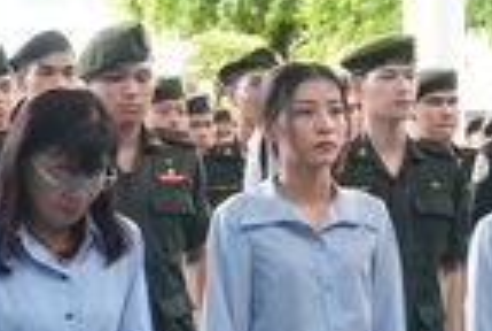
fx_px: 1890
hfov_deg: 14.7
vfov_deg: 10.0
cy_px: 248
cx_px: 406
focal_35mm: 138
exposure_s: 1/250
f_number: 4
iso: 2500
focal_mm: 22
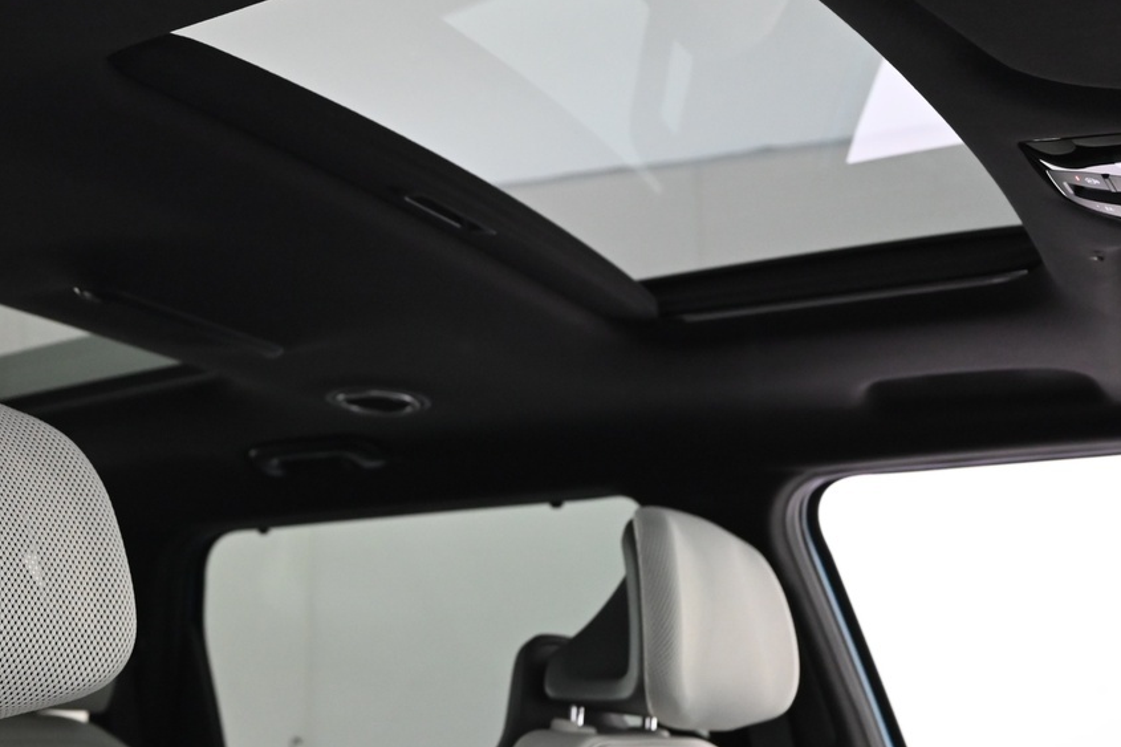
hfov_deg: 42.0
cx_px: 342
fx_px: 1432
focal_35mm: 46
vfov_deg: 29.2
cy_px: 403
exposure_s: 1/80
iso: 3200
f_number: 4
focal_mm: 24
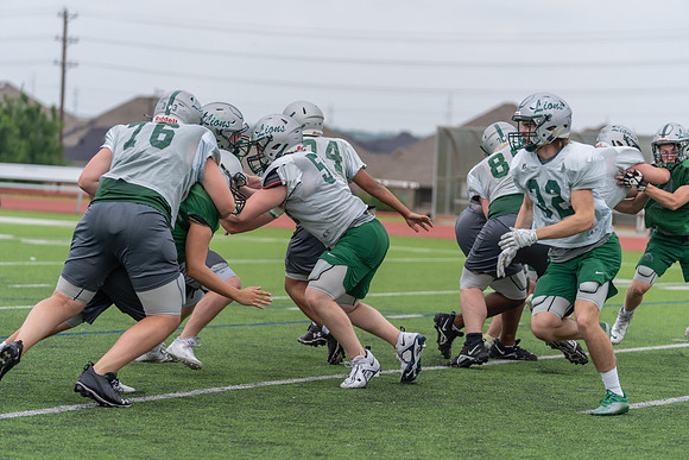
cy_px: 230
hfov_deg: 14.4
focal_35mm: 142
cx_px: 344
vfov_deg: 9.7
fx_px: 2718
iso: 160
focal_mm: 142
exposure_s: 1/1250
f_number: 3.5
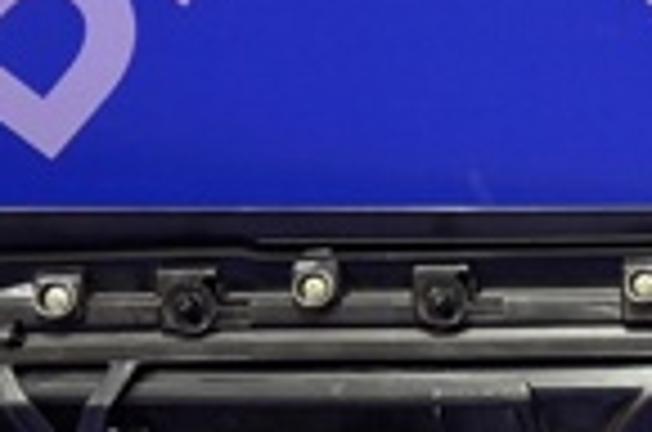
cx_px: 890
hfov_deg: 16.6
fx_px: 2078
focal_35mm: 115
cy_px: 434
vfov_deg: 11.7
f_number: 1.8
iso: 200
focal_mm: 4.69
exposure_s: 1/33
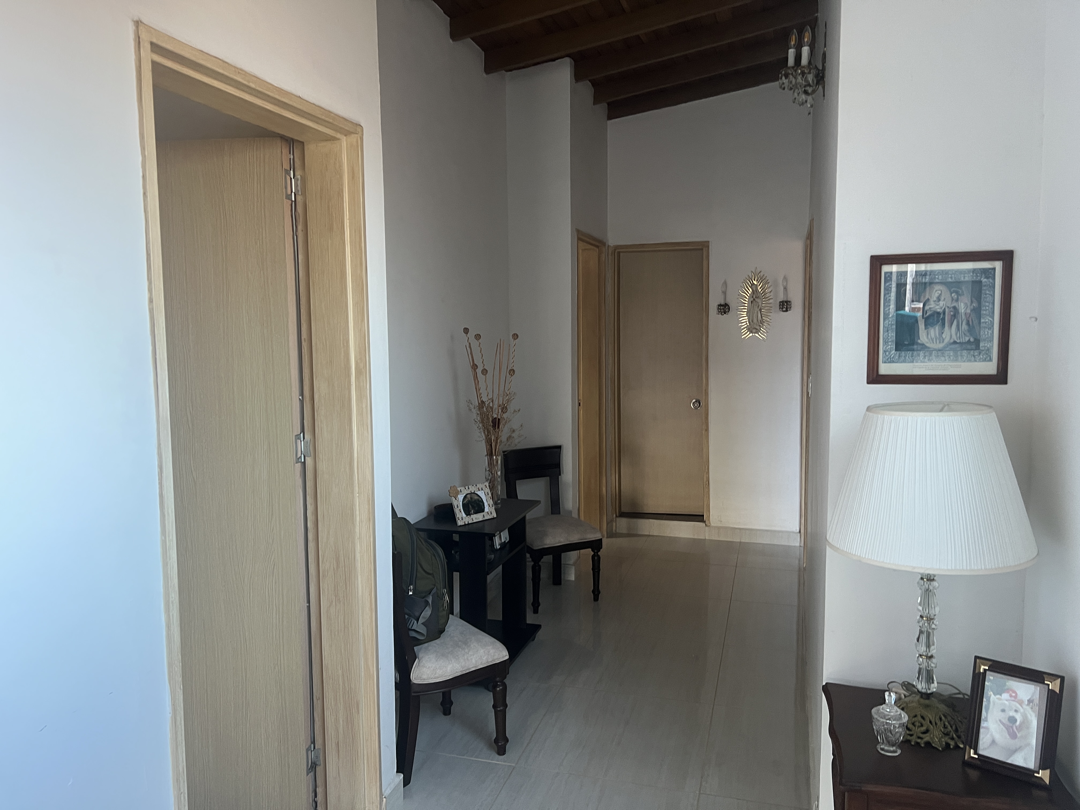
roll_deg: +0.2
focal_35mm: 26
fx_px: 811
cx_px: 540
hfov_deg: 67.3
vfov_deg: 53.1
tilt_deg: -3.6
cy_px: 405
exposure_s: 1/84
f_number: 1.5
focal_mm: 5.7
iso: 125
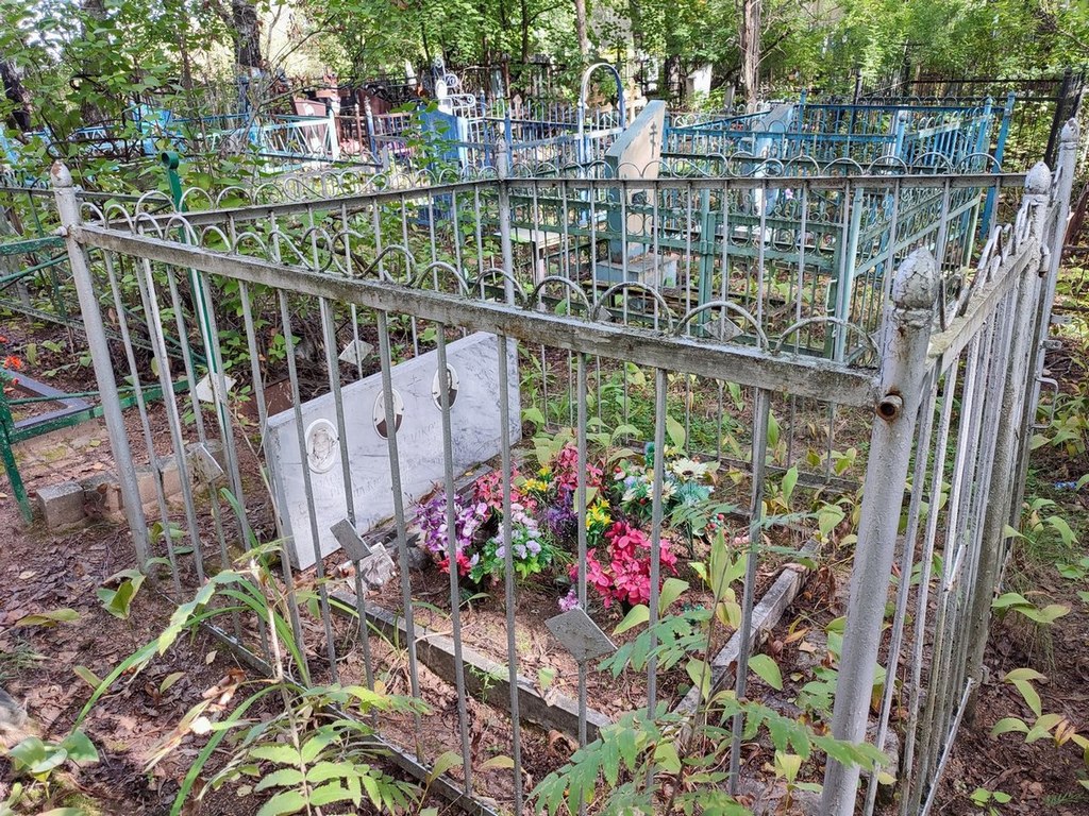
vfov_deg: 54.9
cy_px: 408
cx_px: 544
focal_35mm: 25
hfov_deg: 69.4
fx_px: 786
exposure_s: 1/50
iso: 65
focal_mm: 6.04
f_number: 1.9
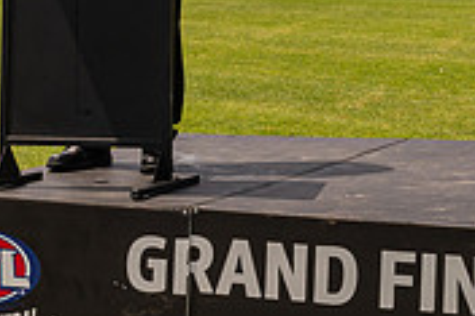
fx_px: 1885
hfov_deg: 14.1
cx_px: 509
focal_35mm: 143
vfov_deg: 9.4
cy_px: -82
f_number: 8
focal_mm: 25
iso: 200
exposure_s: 1/800
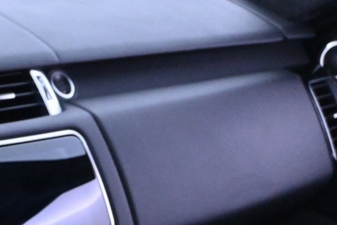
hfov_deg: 15.8
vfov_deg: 11.1
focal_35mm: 119
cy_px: 347
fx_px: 1110
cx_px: -172
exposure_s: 1/40
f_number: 4
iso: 5600
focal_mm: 22.5
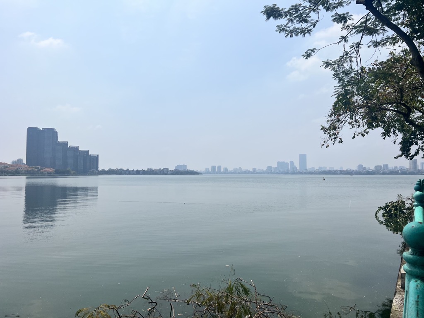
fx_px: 318
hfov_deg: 67.3
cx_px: 212
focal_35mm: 26
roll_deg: -0.3
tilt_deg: +2.5
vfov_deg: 53.1
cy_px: 159
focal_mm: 5.7
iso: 50
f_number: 1.5
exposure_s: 1/14286
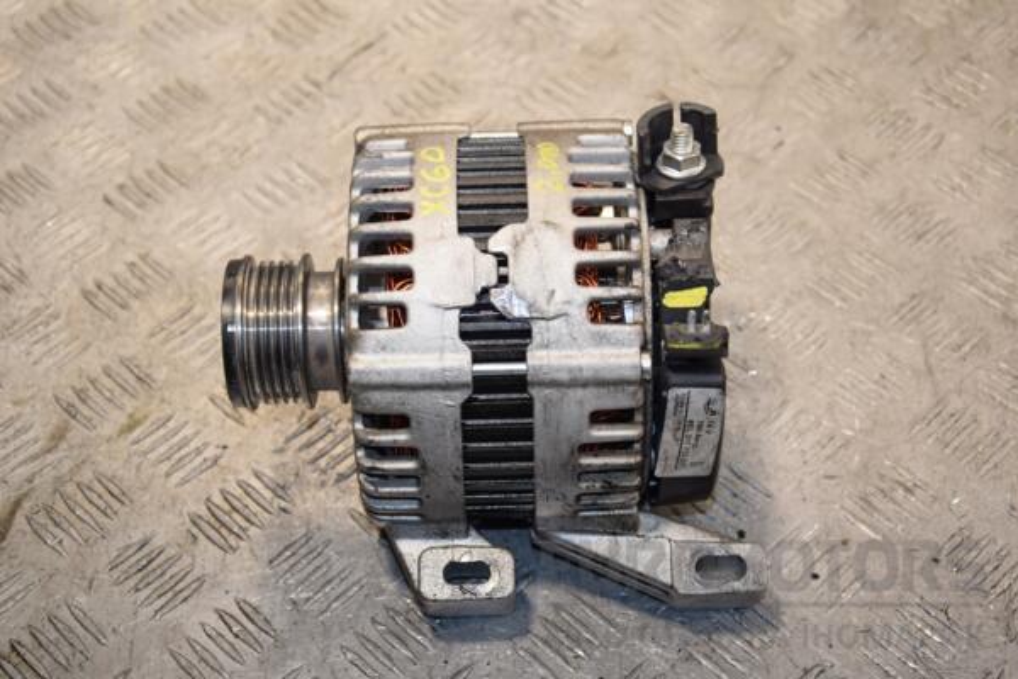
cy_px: 340
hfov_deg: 29.9
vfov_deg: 20.2
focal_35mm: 68
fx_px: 1909
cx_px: 509
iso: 800
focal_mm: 45
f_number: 5.6
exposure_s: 1/200
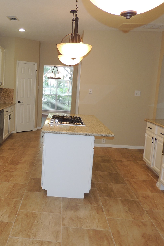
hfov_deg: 37.6
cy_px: 125
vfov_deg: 55.8
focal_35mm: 34
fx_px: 232
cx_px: 36
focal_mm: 4.3
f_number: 3
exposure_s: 1/40
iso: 110
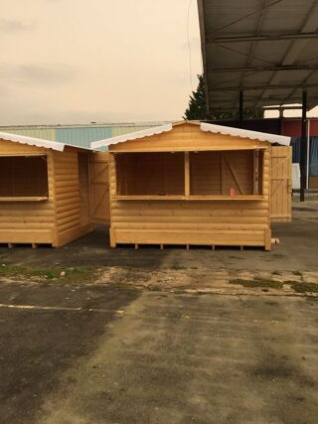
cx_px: 159
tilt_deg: -5.1
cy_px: 212
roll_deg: +0.2
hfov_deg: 48.2
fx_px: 355
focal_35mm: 29
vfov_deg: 61.7
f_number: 2.2
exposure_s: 1/1236
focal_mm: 4.15
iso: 32
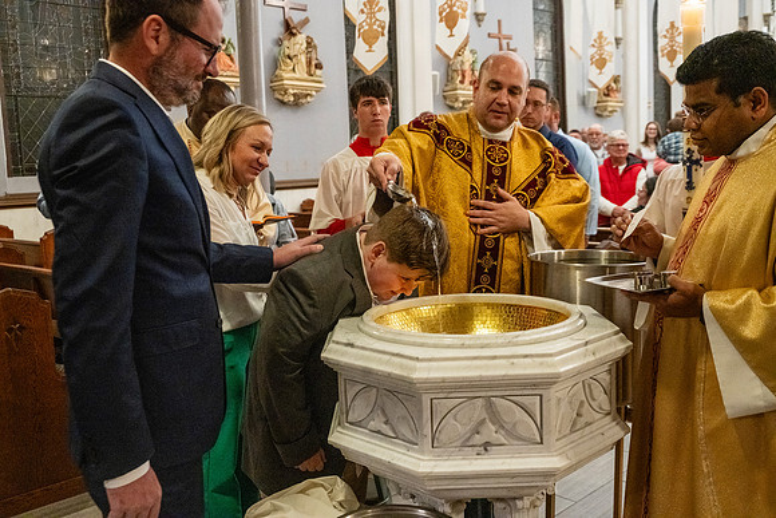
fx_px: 776
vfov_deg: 36.9
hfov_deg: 53.1
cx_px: 388
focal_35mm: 36
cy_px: 259
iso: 5000
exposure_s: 1/60
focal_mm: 36
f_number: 4.8
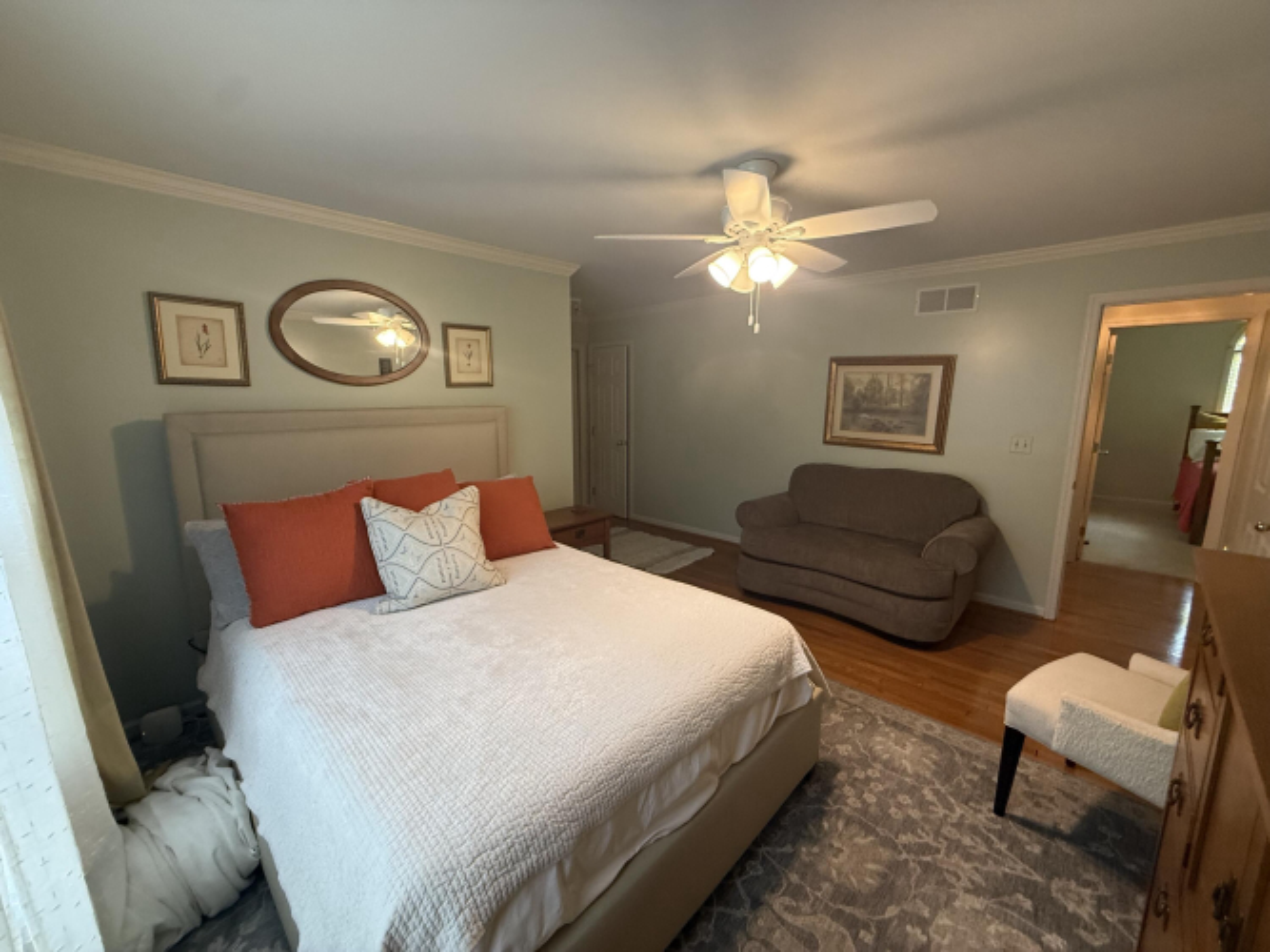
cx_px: 635
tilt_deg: -9.8
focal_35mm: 14
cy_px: 476
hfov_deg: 102.1
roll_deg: +0.3
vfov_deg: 85.7
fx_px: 514
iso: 320
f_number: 2.2
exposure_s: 1/60
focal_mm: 2.22
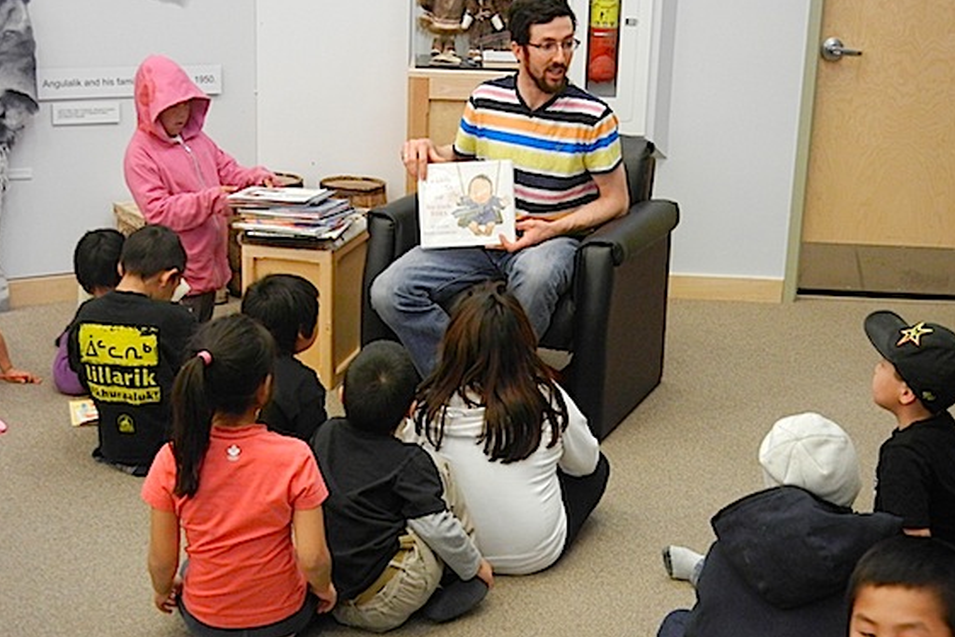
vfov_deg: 24.6
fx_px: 1459
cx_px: 480
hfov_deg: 36.2
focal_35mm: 55
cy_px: 305
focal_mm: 9.3
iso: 800
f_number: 3.9
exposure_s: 1/27
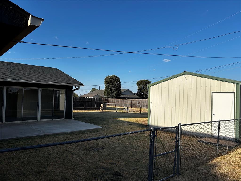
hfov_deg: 67.3
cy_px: 90
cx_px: 120
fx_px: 181
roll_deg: -1.6
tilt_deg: +2.3
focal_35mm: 26
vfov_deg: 53.1
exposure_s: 1/4444
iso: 50
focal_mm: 5.7
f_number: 1.5
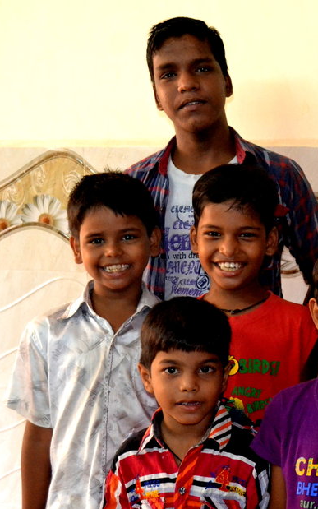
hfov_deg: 15.4
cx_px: 405
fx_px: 1123
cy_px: 248
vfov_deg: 25.5
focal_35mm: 81
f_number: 4.8
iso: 3200
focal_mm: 32
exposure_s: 1/60
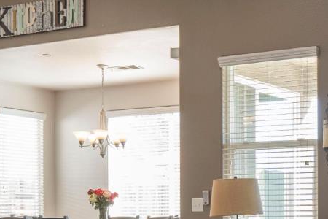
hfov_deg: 23.8
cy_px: 247
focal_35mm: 80
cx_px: 357
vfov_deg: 16.5
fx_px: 729
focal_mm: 16
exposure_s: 1/2.5
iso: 100
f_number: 11
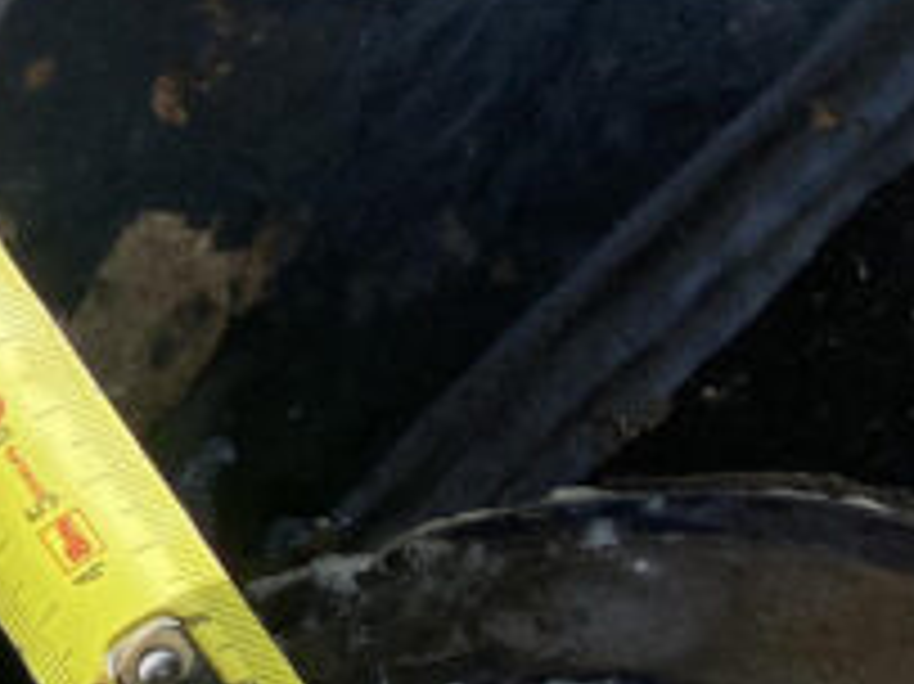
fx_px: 3378
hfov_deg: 12.7
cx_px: -1135
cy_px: -468
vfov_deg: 10.9
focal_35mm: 128
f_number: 1.8
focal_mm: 4.25
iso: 32
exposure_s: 1/1412
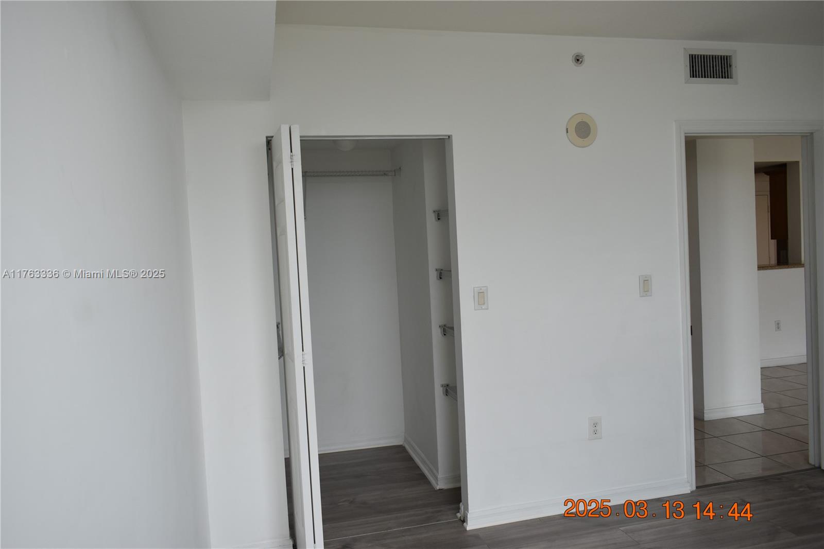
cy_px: 274
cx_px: 412
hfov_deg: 67.4
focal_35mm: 27
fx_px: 618
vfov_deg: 47.9
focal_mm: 18
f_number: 5.6
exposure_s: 1/250
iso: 280
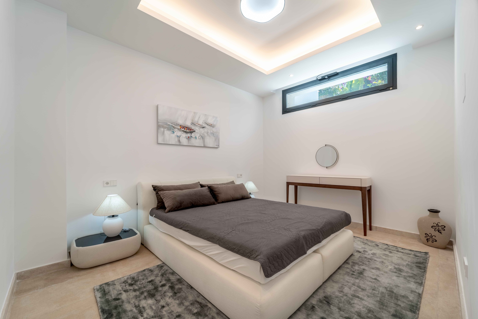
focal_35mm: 14
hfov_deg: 104.2
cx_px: 239
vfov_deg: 81.2
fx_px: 186
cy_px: 160
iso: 200
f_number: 9
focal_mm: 14
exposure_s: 1/500
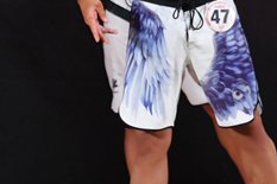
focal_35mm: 847
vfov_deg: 1.6
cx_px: -45
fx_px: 6512
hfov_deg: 2.4
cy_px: 23
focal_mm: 170
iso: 3200
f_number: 5.6
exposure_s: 1/400
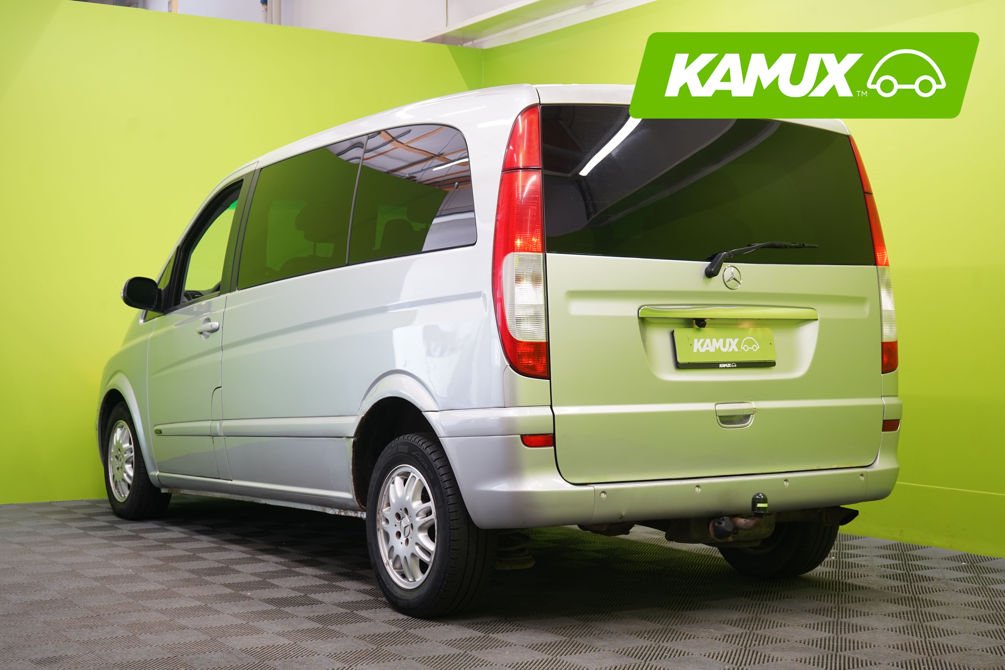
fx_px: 1396
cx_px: 502
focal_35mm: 50
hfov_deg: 39.6
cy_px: 335
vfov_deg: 27.0
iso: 400
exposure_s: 1/25
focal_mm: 50
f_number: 5.6
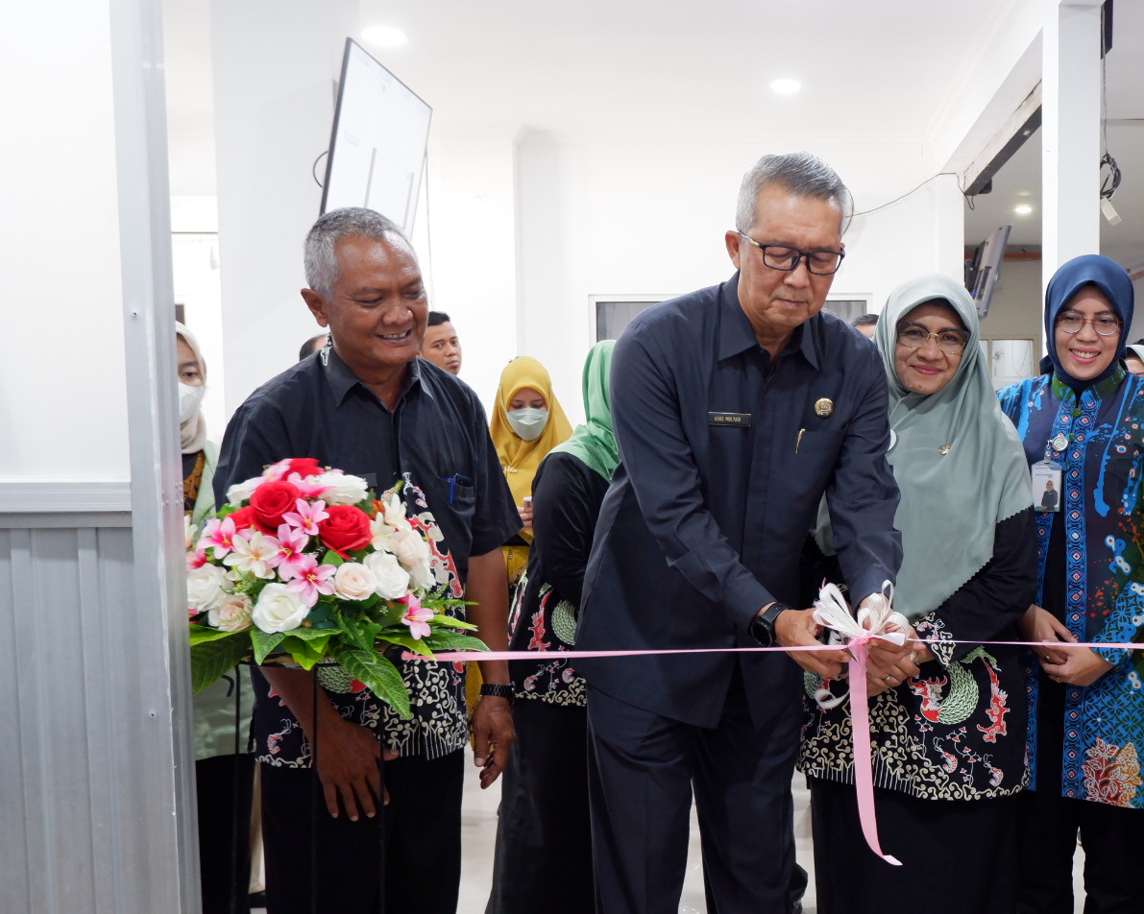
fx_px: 1422
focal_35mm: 42
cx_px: 837
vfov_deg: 35.5
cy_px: 551
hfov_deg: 42.7
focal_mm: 20.3
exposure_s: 1/30
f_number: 4.2
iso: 2000
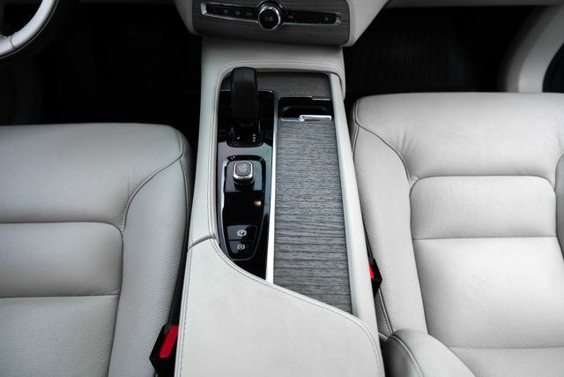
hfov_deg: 73.7
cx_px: 282
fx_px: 376
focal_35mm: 24
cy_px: 188
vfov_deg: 53.2
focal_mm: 24
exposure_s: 1/320
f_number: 4
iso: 1000
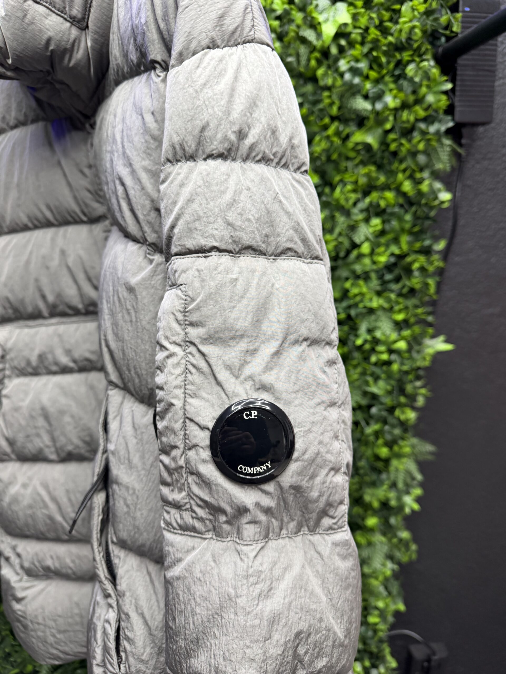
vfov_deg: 71.6
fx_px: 468
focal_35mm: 24
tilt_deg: -13.9
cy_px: 337
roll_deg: -2.6
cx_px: 253
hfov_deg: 56.8
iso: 200
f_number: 1.78
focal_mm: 6.76
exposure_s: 1/84
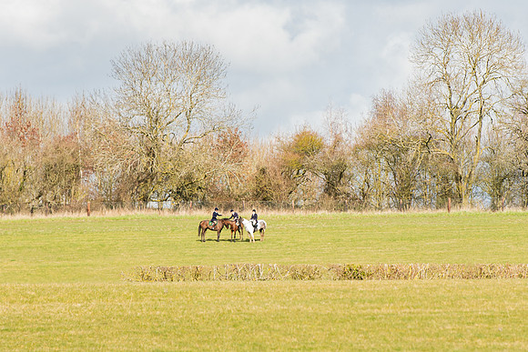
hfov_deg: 5.2
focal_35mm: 397
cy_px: 180
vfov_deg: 3.5
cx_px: 266
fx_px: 5817
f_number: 4
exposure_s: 1/1250
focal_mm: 200
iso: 200
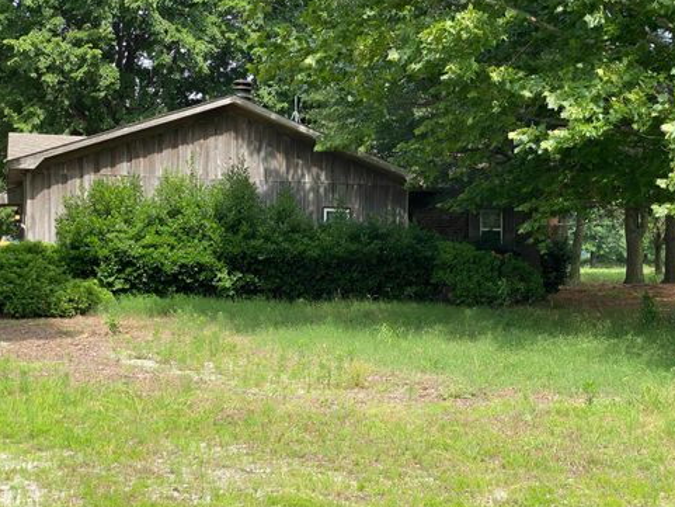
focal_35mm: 54
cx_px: 348
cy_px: 258
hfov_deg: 35.5
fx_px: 1053
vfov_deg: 27.0
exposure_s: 1/533
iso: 20
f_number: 2
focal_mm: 6
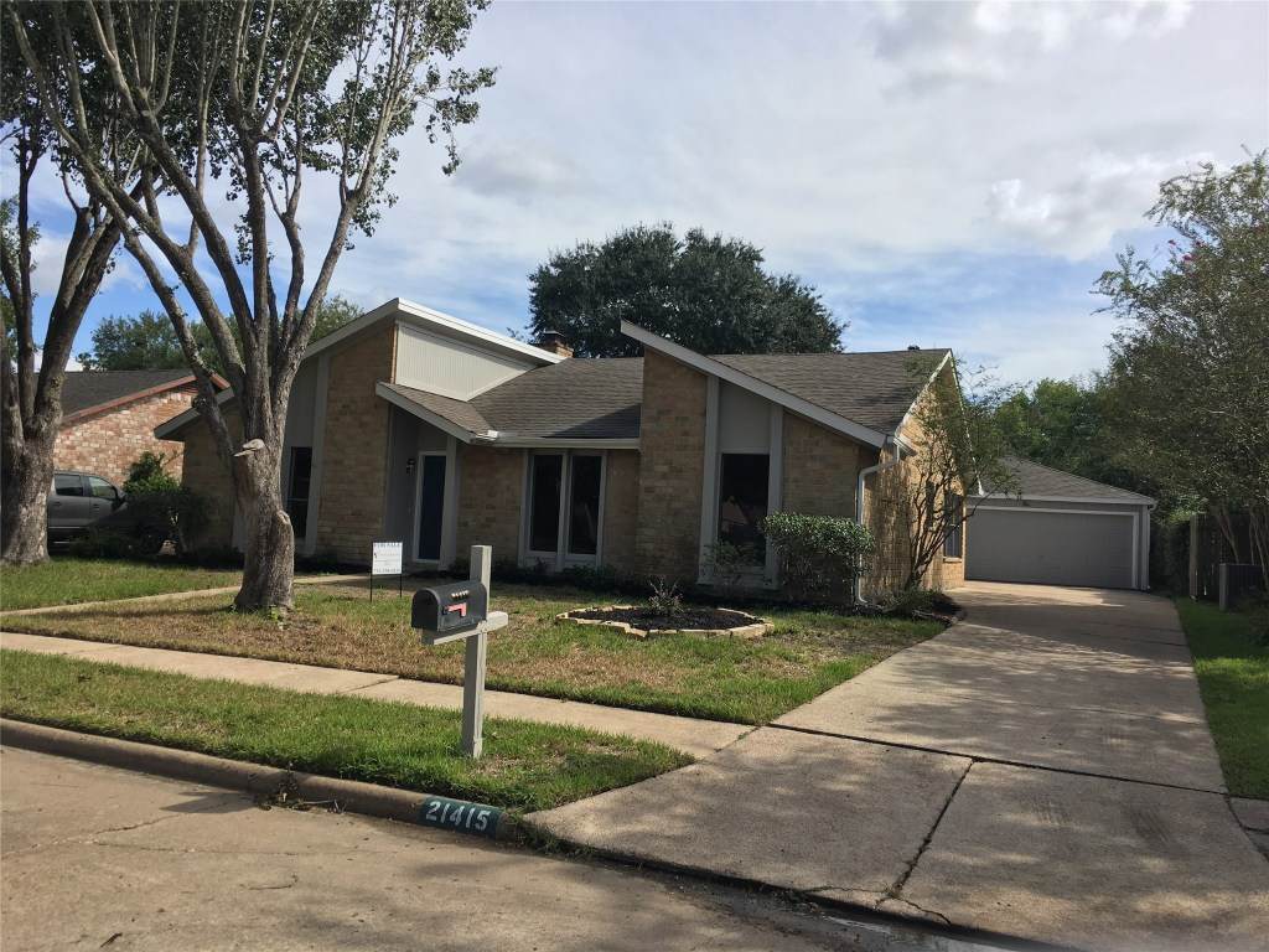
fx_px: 1063
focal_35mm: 29
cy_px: 476
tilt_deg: +5.2
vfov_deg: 48.2
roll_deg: -2.8
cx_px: 634
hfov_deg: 61.7
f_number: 2.2
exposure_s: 1/1183
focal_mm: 4.15
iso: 25
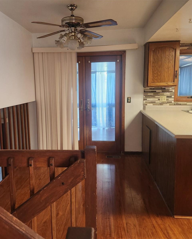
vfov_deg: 58.8
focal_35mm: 30
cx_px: 86
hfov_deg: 48.4
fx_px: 213
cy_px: 119
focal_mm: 5.4
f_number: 1.8
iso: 500
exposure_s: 1/120
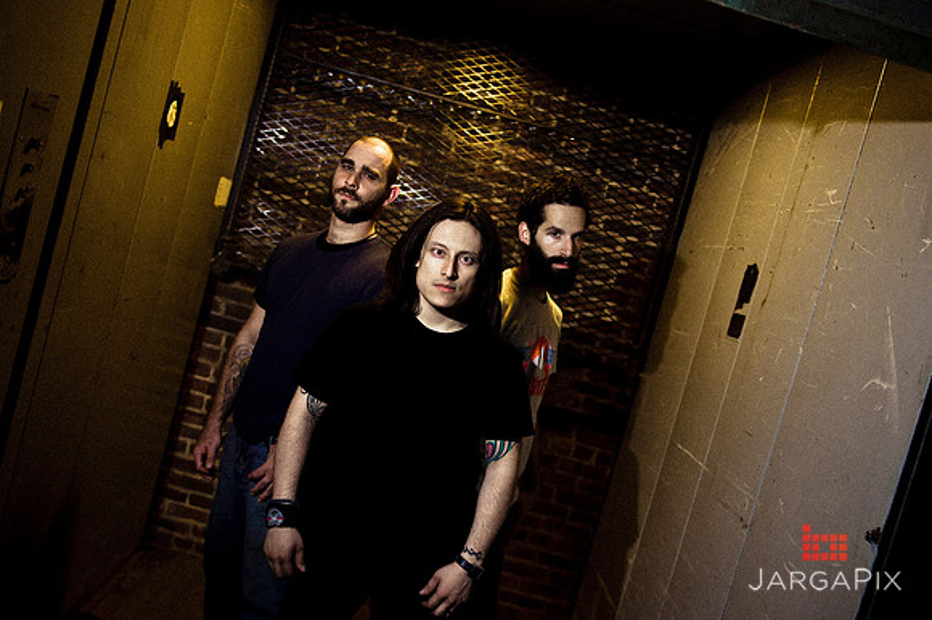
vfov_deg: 44.9
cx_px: 466
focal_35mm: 29
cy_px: 310
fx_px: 750
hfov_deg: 63.7
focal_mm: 29
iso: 1600
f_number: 2.8
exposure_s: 1/250
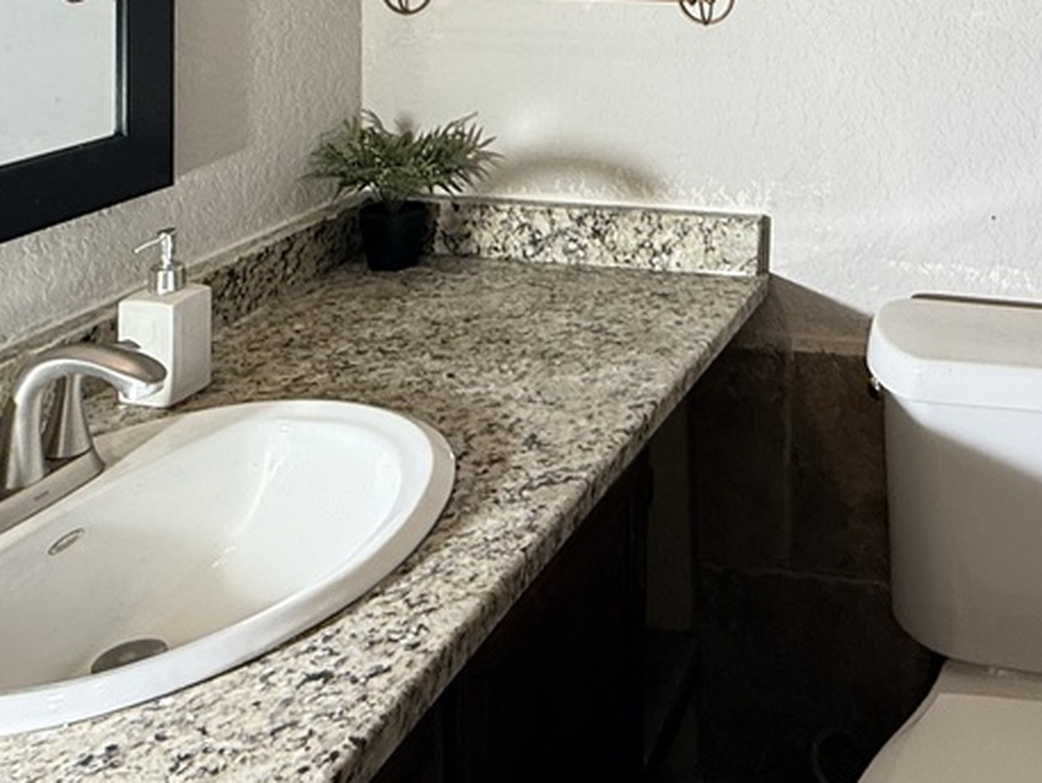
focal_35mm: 44
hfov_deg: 40.1
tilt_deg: -1.0
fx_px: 1325
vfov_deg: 28.9
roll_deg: +1.1
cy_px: -132
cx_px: 912
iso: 125
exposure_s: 1/120
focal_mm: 2.22
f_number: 2.2
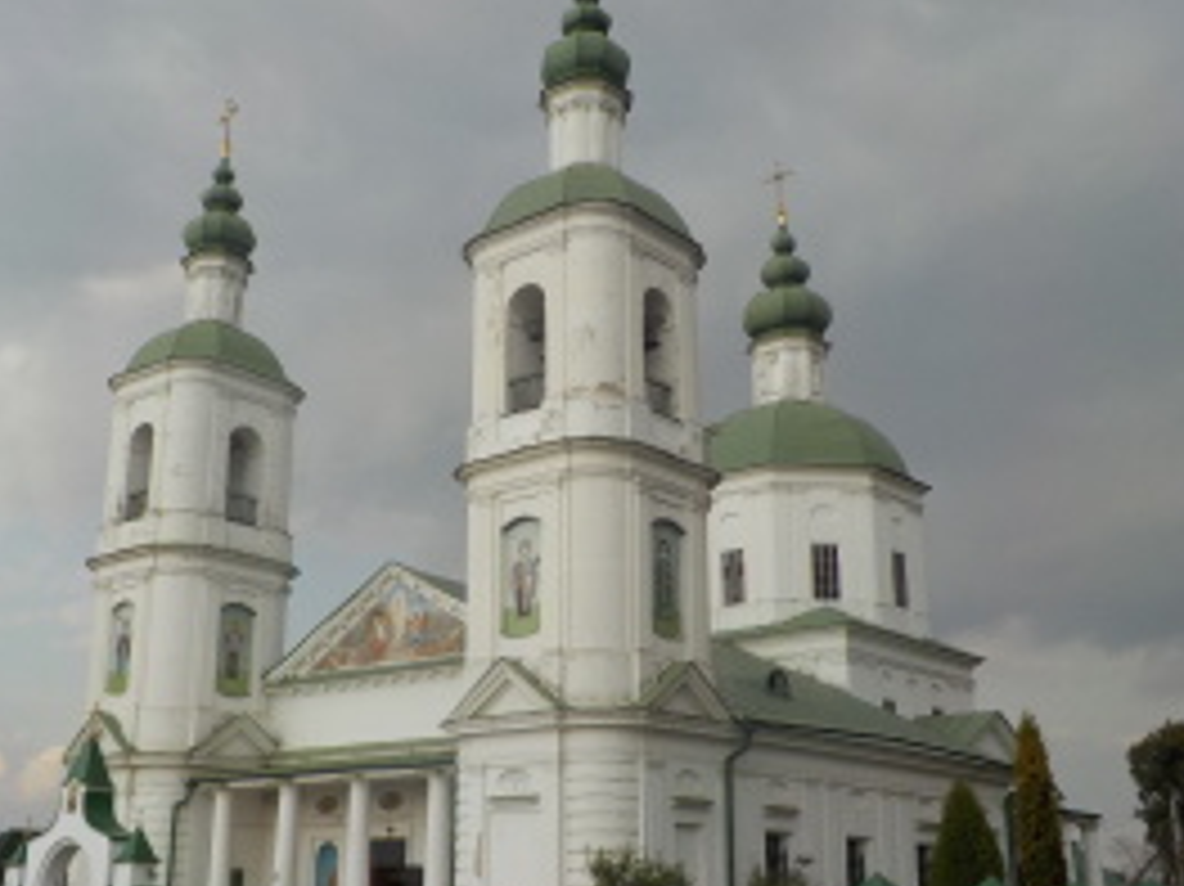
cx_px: 531
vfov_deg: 35.9
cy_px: 461
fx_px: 1368
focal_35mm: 40
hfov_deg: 46.7
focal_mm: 4.1
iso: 125
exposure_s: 1/1250
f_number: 3.3
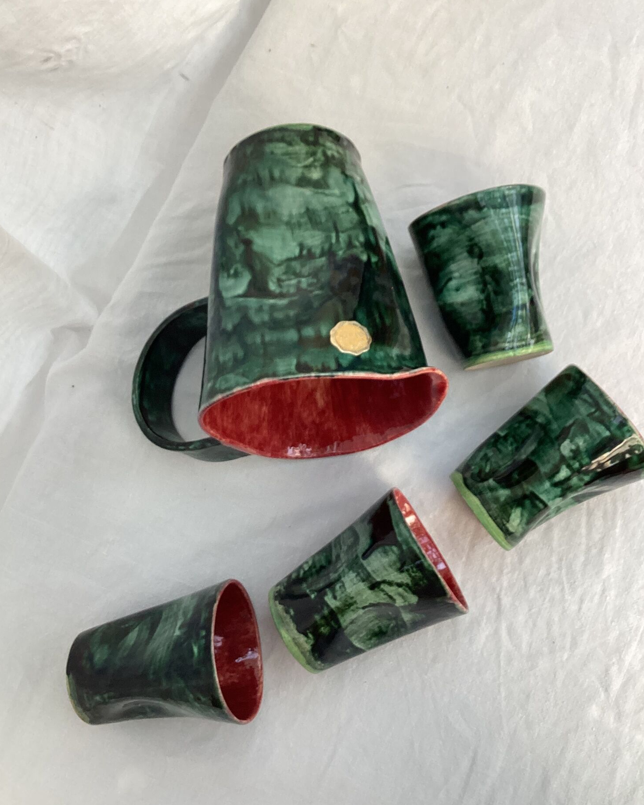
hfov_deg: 44.5
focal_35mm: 33
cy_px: 428
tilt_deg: -80.3
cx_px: 320
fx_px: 786
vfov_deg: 54.2
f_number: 2.4
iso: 64
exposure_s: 1/120
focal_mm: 3.3
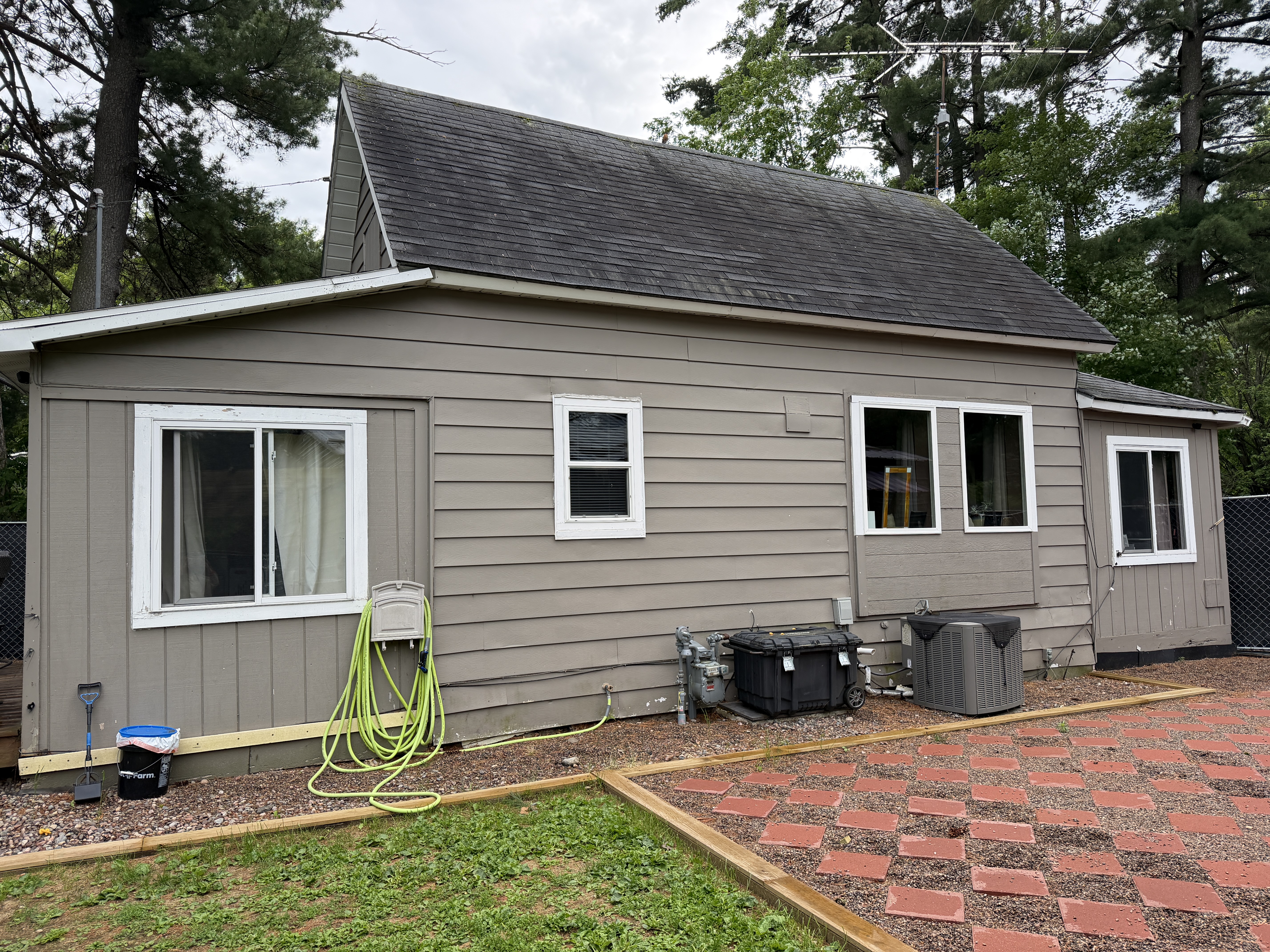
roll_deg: +1.1
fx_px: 881
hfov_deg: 71.6
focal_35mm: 24
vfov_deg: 56.8
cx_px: 635
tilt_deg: +4.3
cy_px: 476
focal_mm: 6.76
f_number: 1.78
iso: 100
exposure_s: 1/1314
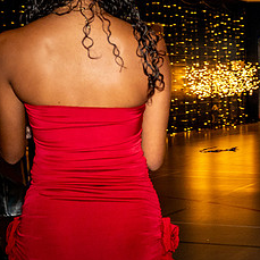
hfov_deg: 17.8
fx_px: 739
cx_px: 394
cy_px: 132
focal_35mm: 87
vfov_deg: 19.9
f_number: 4
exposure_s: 1/80
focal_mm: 27
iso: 1250
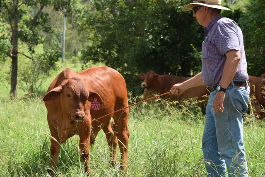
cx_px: 132
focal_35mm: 102
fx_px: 751
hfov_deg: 20.0
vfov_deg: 13.4
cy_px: 88
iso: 100
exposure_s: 1/200
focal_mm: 68
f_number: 8
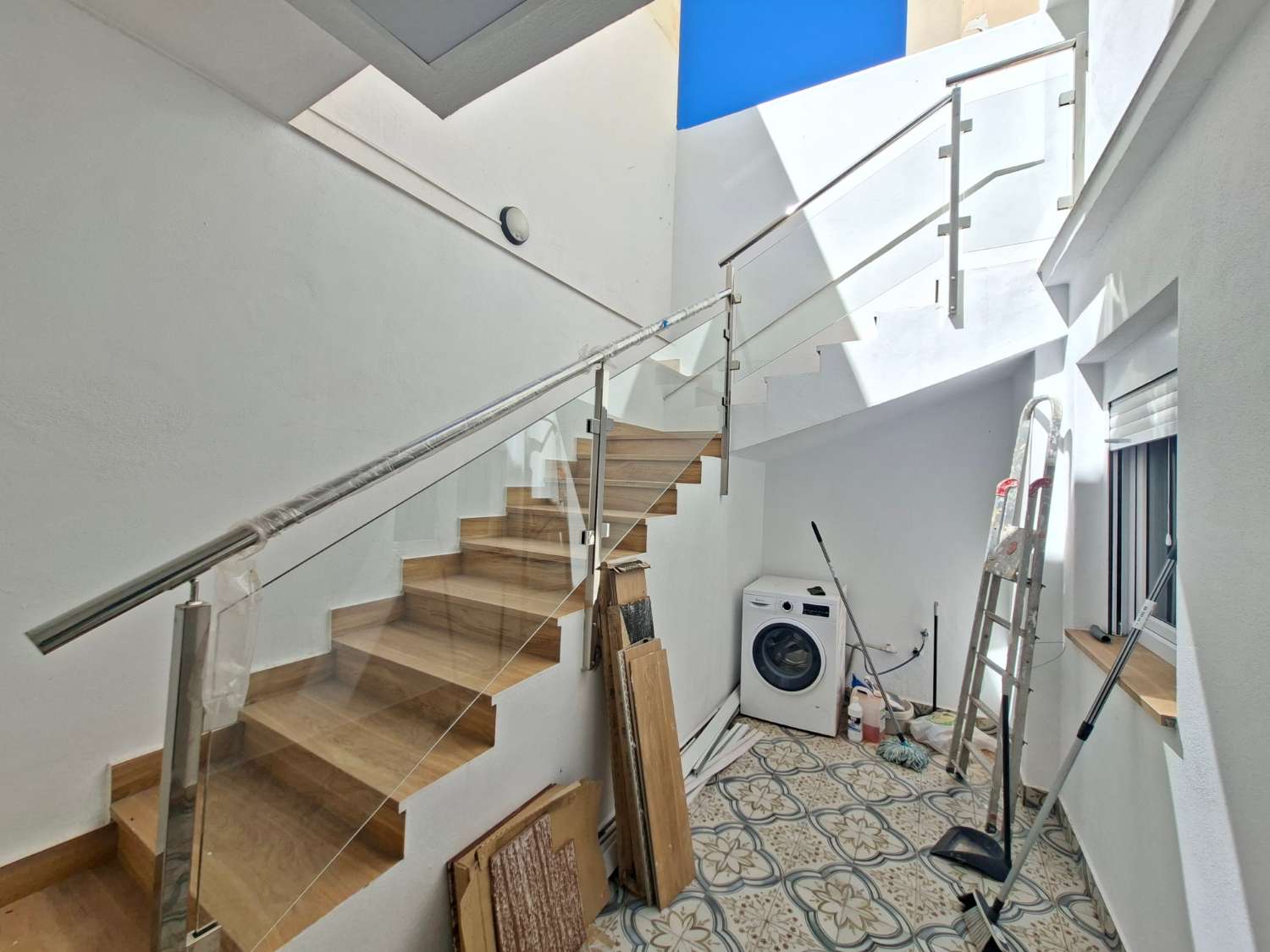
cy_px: 476
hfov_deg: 106.2
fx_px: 477
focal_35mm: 13
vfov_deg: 89.9
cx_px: 635
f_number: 2.2
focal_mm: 1.74
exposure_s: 1/543
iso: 40
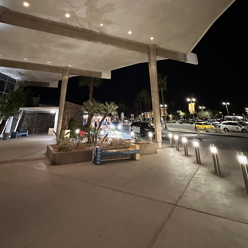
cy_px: 59
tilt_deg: +21.0
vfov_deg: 69.4
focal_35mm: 20
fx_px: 162
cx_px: 125
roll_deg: +0.7
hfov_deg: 74.8
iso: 1600
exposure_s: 1/30
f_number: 2.2
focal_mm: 2.22
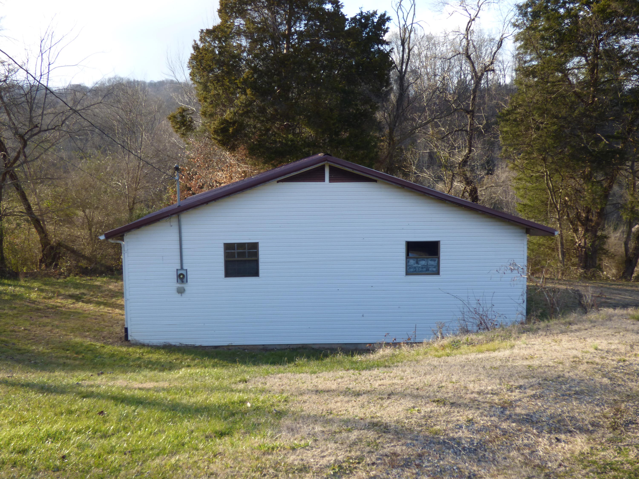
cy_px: 240
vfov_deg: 38.7
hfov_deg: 50.1
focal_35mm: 37
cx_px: 320
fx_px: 683
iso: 100
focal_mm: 6.47
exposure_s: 1/250
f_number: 3.5
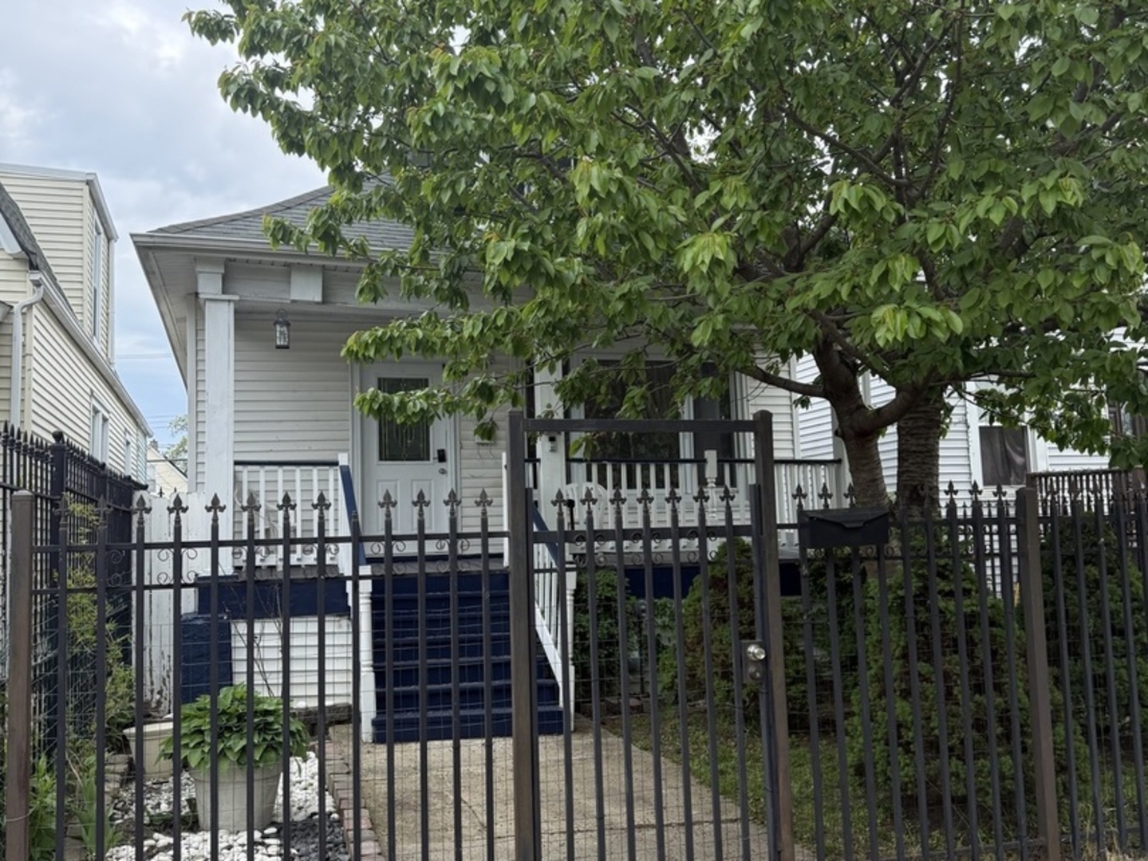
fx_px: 796
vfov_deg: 56.8
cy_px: 430
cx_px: 574
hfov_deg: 71.6
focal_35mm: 24
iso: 100
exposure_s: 1/1437
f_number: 1.78
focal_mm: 6.76
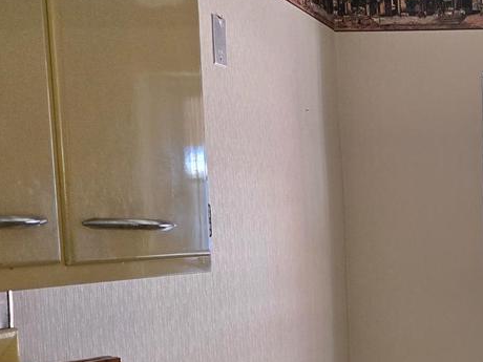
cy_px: 352
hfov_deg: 24.6
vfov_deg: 19.9
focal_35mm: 72
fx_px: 1005
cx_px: 569
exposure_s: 1/120
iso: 160
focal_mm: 5.4
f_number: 1.8
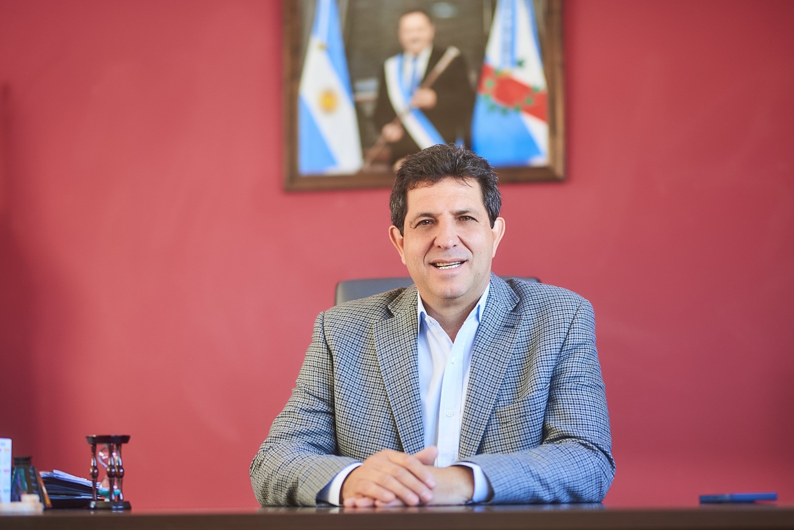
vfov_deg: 16.1
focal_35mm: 85
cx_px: 397
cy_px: 265
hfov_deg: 23.9
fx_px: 1875
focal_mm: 85
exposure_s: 1/320
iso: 320
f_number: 1.6
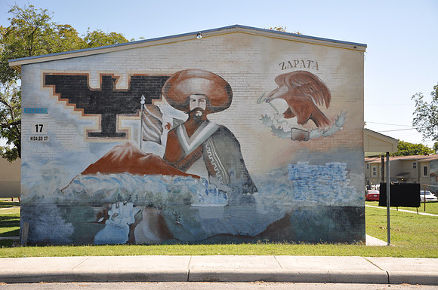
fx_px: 765
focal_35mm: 63
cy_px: 145
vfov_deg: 21.5
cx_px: 219
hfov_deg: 31.9
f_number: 6.3
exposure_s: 1/160
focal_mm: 42
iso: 200
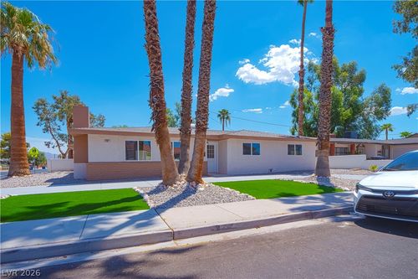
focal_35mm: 18
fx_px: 209
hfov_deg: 90.0
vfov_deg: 67.3
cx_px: 209
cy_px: 140
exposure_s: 1/40
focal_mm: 12
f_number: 13
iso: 100
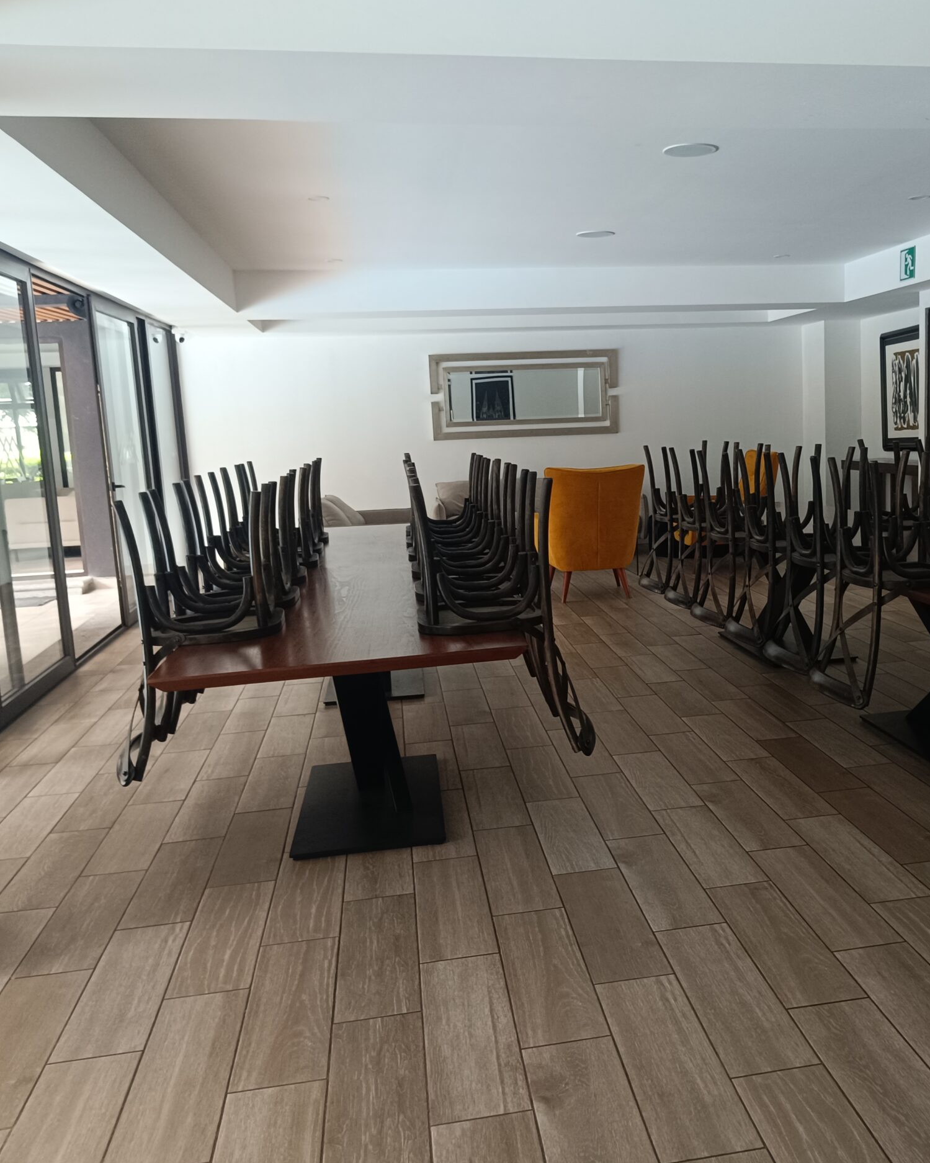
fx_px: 1101
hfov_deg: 45.1
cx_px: 625
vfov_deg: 55.7
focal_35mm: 32
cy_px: 585
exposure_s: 1/50.1
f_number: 1.88
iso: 605
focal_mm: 5.59
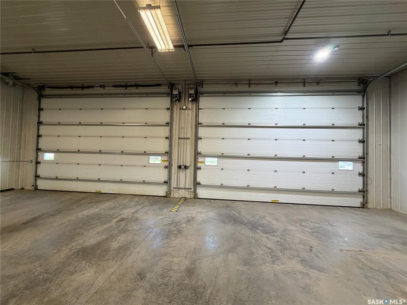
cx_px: 204
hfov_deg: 102.1
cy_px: 152
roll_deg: -1.1
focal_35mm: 14
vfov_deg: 85.7
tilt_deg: +1.9
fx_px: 165
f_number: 2.2
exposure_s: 1/120
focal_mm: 2.22
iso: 250
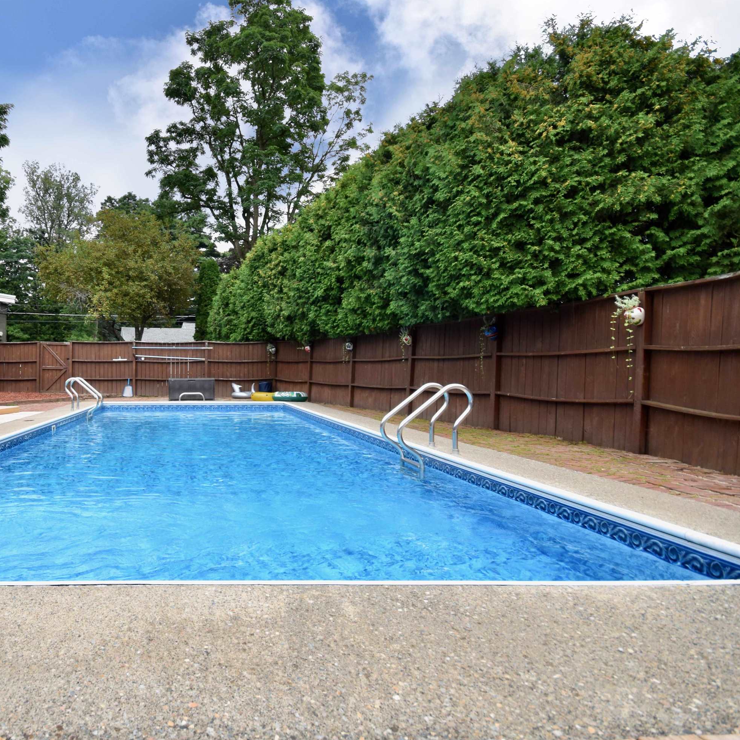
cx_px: 193
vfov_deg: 74.8
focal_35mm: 20
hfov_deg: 70.3
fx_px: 484
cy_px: 379
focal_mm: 10
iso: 200
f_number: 8
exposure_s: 1/100
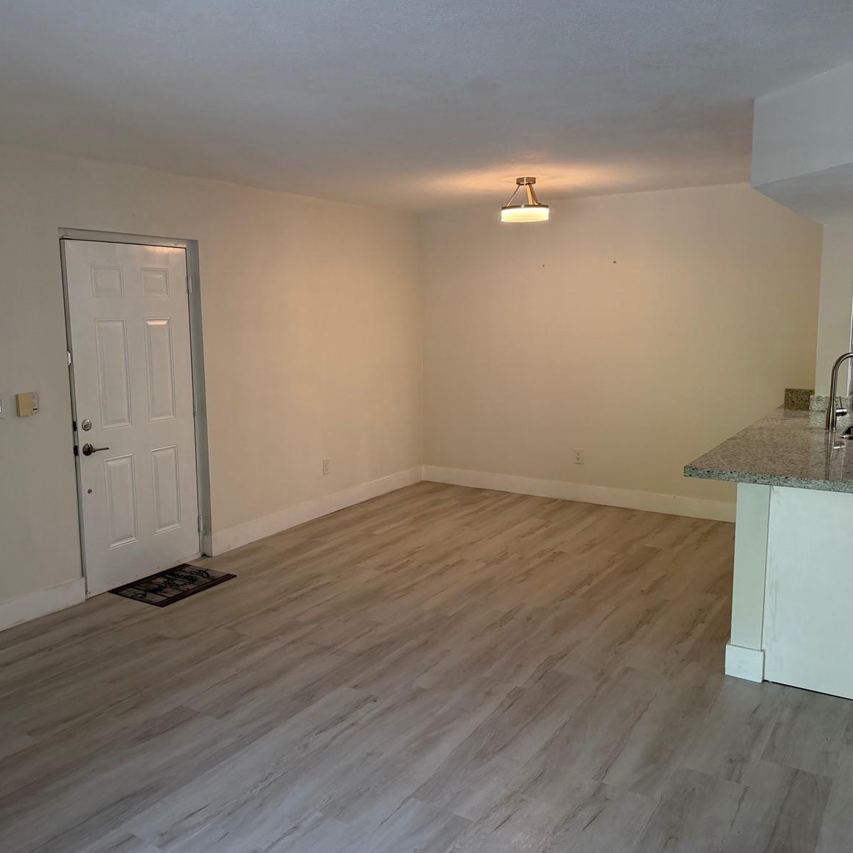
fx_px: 808
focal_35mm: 29
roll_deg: +1.2
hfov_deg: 55.3
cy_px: 424
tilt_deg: -8.3
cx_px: 353
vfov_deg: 55.6
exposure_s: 1/181
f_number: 1.78
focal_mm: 6.76
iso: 200
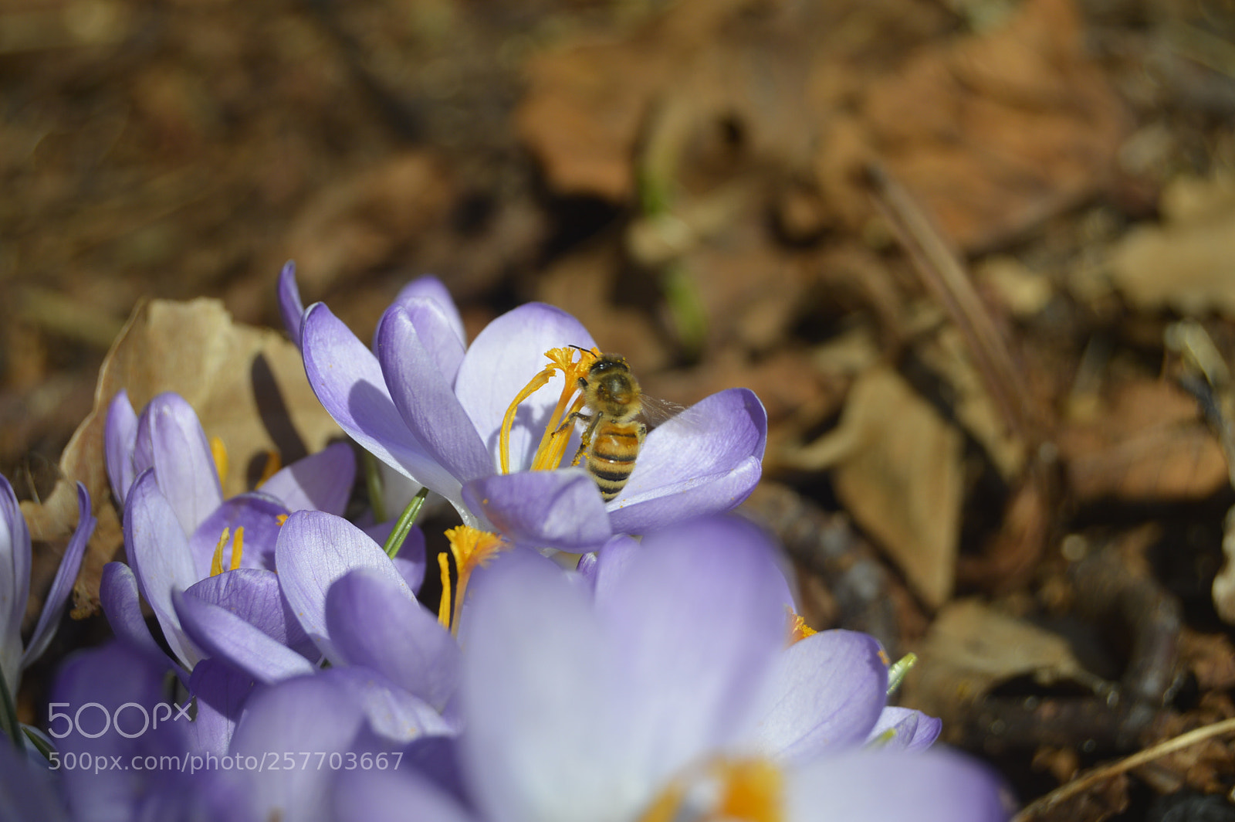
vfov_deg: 17.5
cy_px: 411
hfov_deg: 26.0
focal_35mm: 78
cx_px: 618
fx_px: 2674
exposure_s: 1/320
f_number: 9
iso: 100
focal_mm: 52
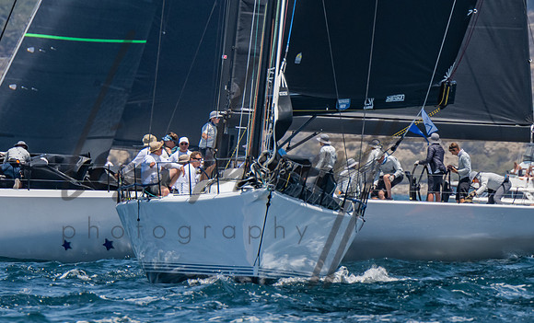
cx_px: 233
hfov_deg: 2.0
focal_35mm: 1073
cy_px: -66
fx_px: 15479
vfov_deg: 1.2
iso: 320
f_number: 5.6
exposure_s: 1/1600
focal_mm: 400
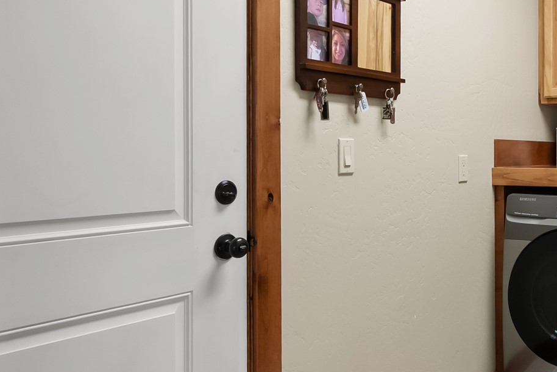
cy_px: 188
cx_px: 550
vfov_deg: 35.1
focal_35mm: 38
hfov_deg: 43.8
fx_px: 588
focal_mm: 16
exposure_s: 1/80
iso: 1600
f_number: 5.6
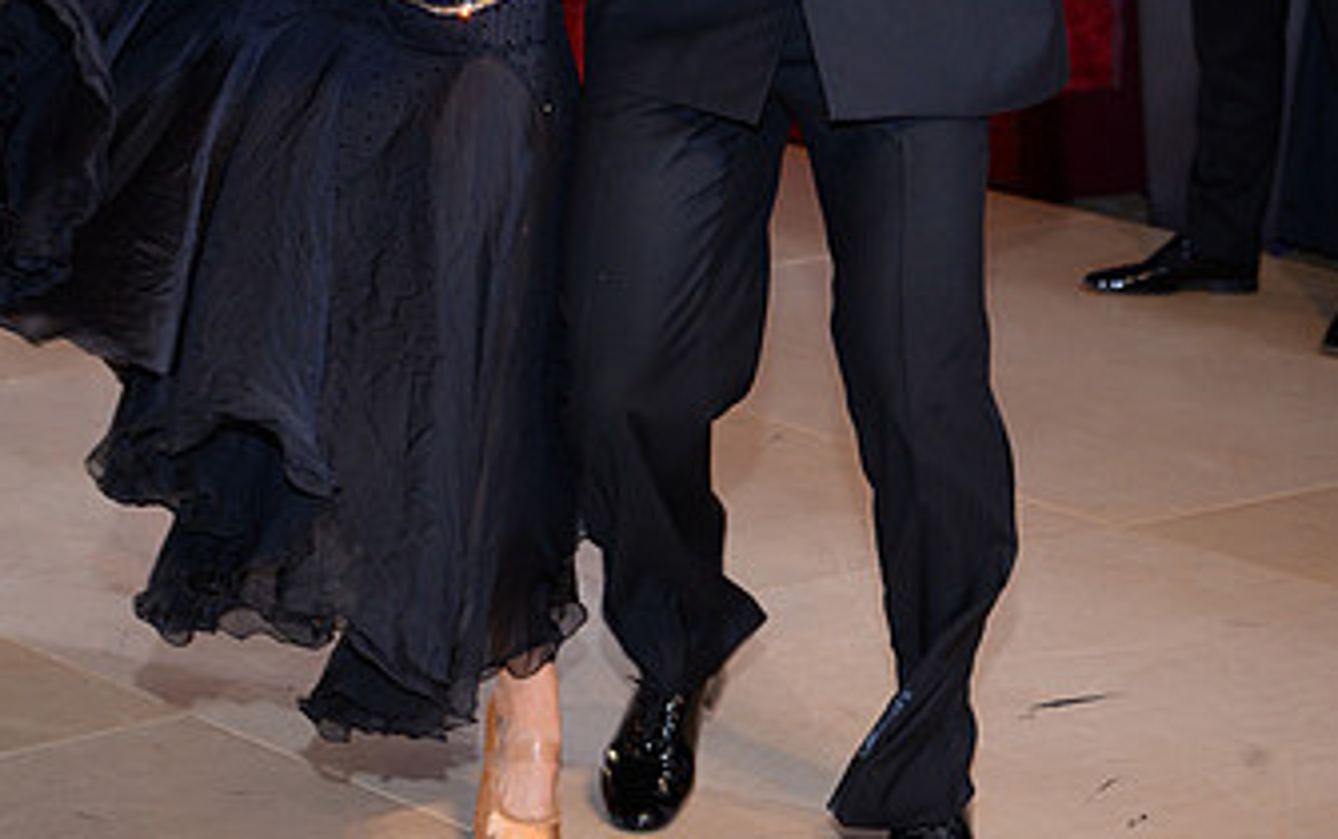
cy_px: -144
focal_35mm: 132
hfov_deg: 15.8
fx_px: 4817
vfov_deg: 9.8
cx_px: 629
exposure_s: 1/250
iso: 1250
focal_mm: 75
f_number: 5.6
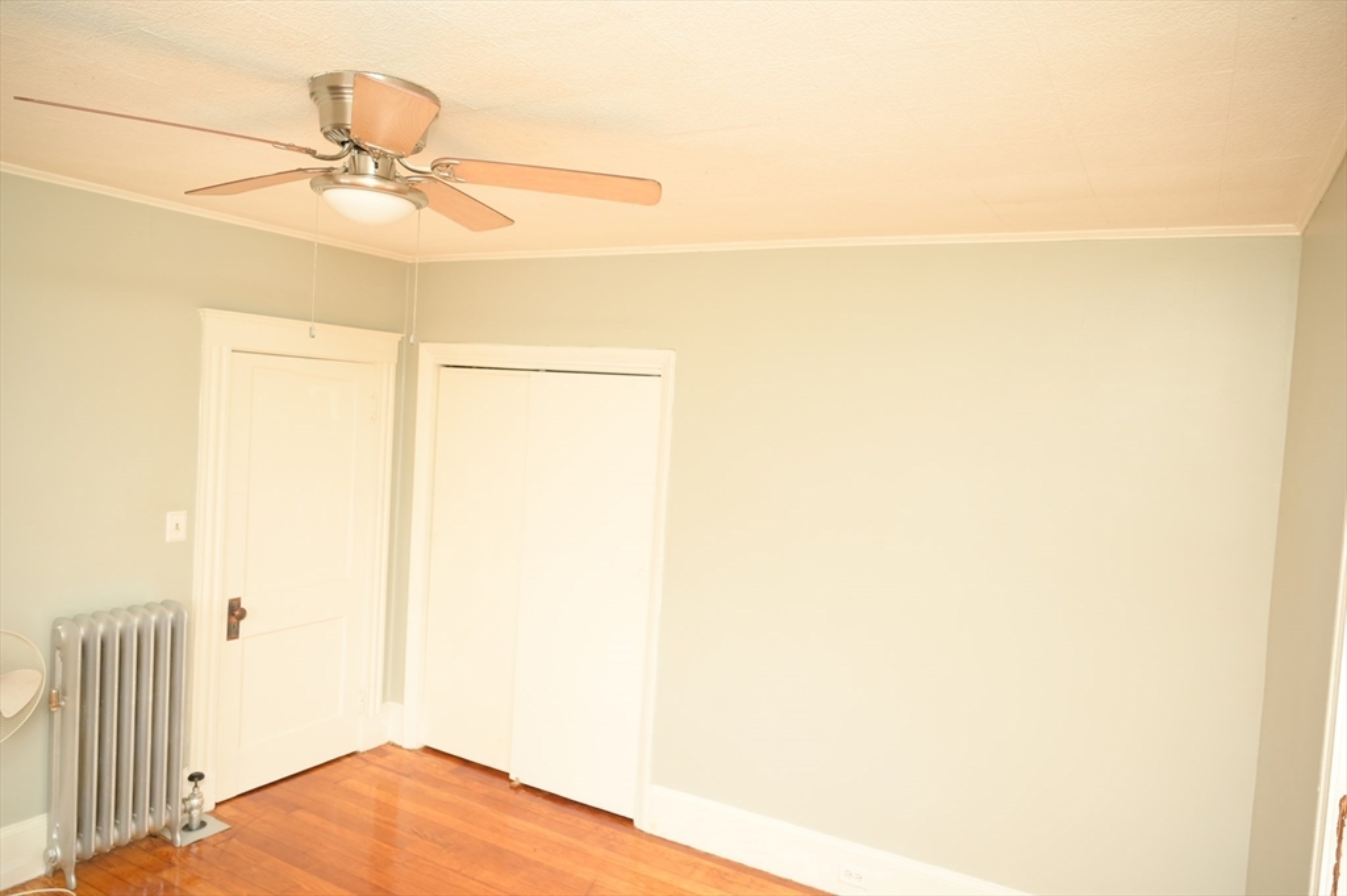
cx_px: 674
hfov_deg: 73.8
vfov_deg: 53.1
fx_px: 897
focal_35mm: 24
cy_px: 448
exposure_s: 1/80
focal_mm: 24
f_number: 4.5
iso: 640
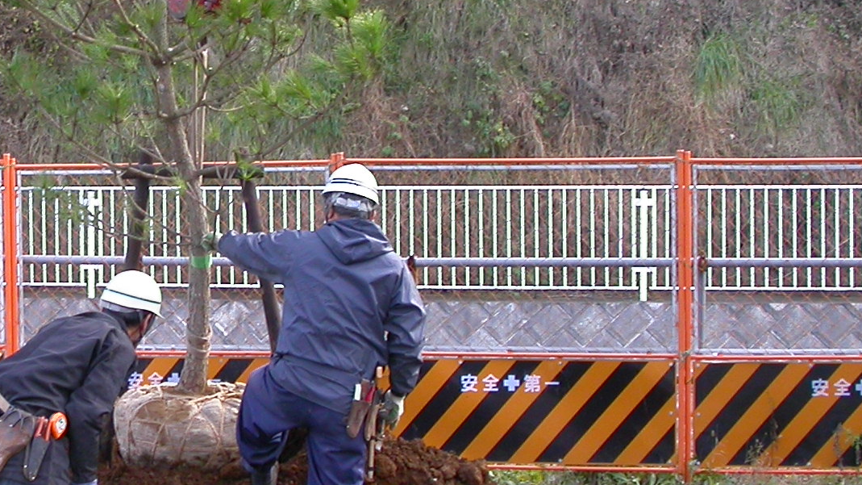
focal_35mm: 88
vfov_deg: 13.7
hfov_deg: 23.7
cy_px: 157
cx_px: 136
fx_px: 2011
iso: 100
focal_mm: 7.85
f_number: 4.7
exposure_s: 1/60.8
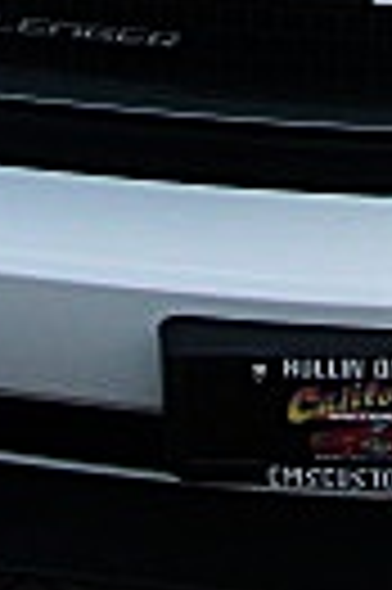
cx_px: 433
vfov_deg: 10.8
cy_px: -347
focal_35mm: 183
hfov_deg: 7.4
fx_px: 2997
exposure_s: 1/320
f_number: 2.8
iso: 50
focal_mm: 6.3
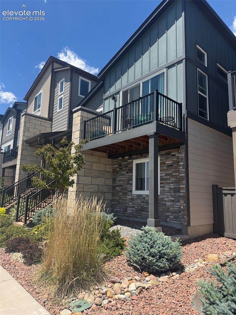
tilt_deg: +10.5
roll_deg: -1.6
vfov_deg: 71.6
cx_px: 118
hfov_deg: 56.8
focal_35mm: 24
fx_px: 218
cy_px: 158
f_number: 1.78
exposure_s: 1/2833
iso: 80
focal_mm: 6.76
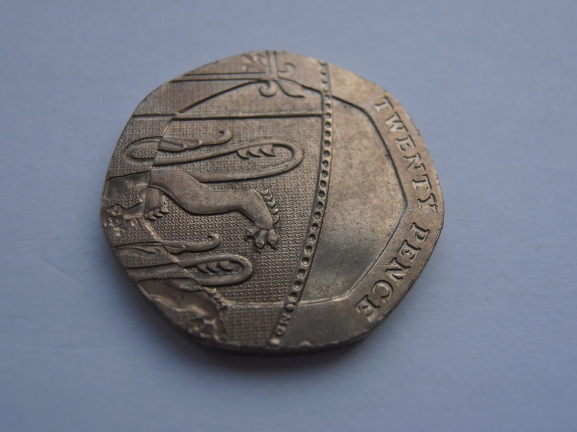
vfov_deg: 37.7
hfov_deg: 49.0
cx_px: 291
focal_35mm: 38
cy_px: 211
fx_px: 633
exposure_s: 1/320
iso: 80
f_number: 3.9
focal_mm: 6.61
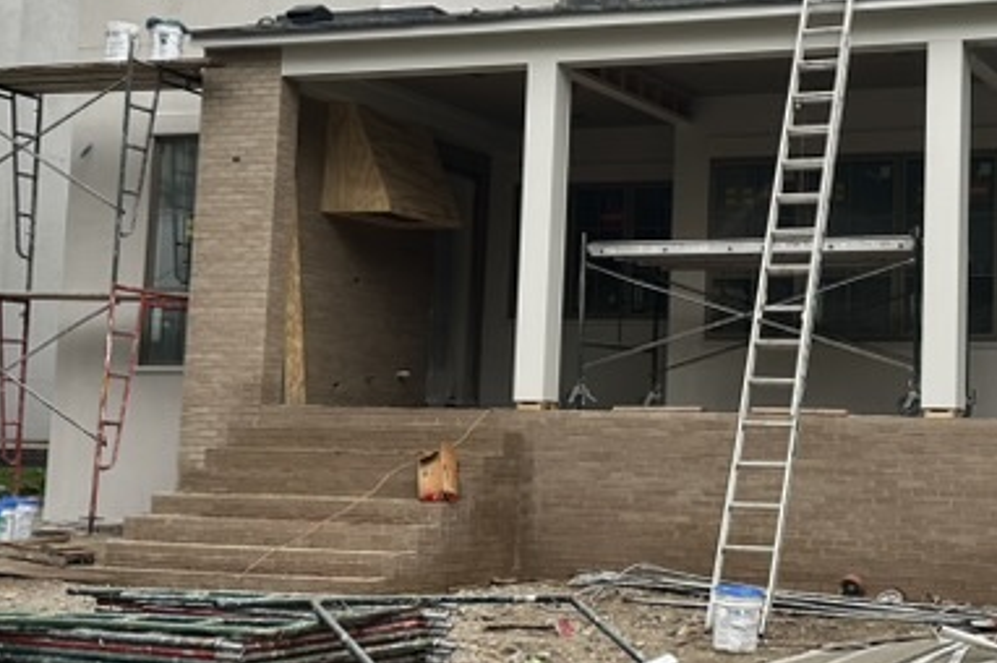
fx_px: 1854
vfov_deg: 20.2
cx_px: 767
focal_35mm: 67
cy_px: 251
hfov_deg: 29.5
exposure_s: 1/611
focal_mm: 6.86
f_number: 1.78
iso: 80
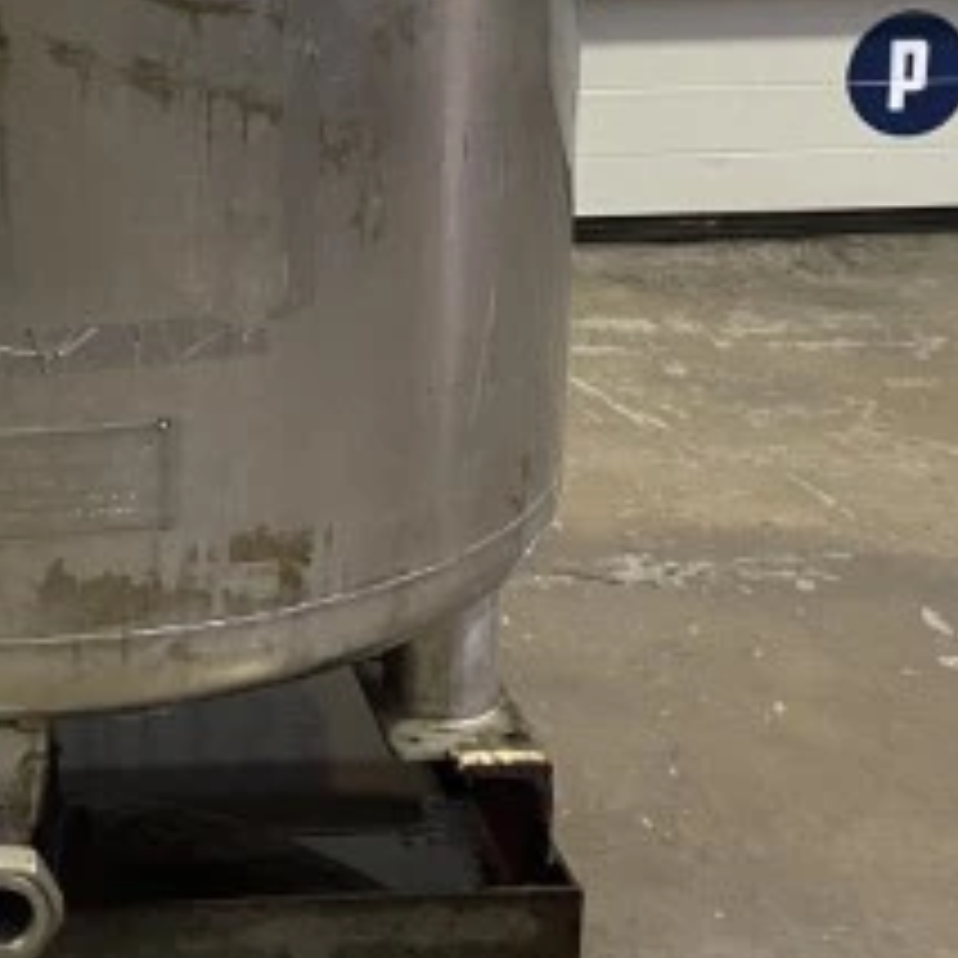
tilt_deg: -10.6
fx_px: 2160
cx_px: -4
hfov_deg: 23.9
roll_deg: +1.9
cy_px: 162
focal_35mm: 69
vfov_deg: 24.5
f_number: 1.8
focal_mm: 4.25
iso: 250
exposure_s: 1/60
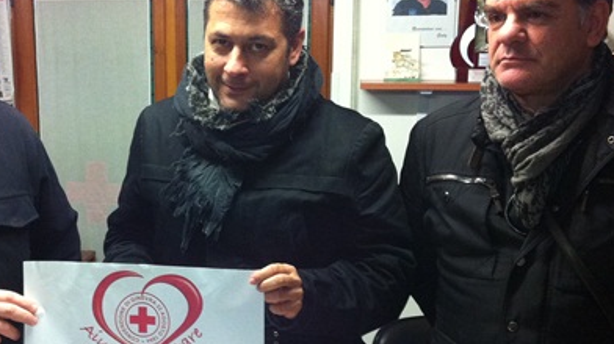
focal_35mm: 63
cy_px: 235
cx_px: 211
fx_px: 1025
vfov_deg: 19.0
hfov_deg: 33.1
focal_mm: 3.85
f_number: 2.8
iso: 250
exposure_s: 1/15
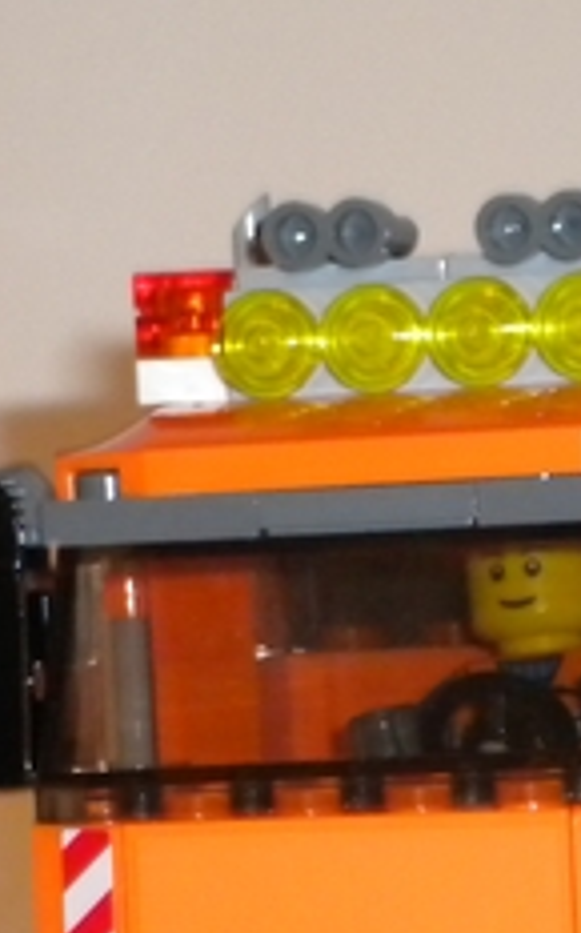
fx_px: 7776
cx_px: 457
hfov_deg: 4.3
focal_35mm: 306
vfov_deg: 6.9
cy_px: 645
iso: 400
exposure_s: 1/60
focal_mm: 18.9
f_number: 5.9
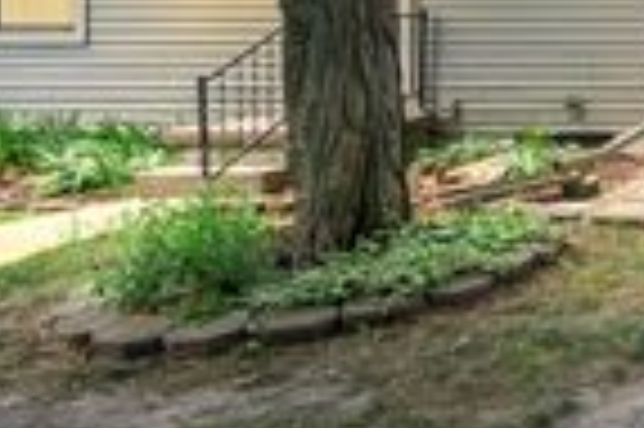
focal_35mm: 56
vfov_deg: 23.2
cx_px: 1112
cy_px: 11
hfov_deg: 22.9
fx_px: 1001
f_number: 9
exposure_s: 1/50
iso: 1600
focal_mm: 16
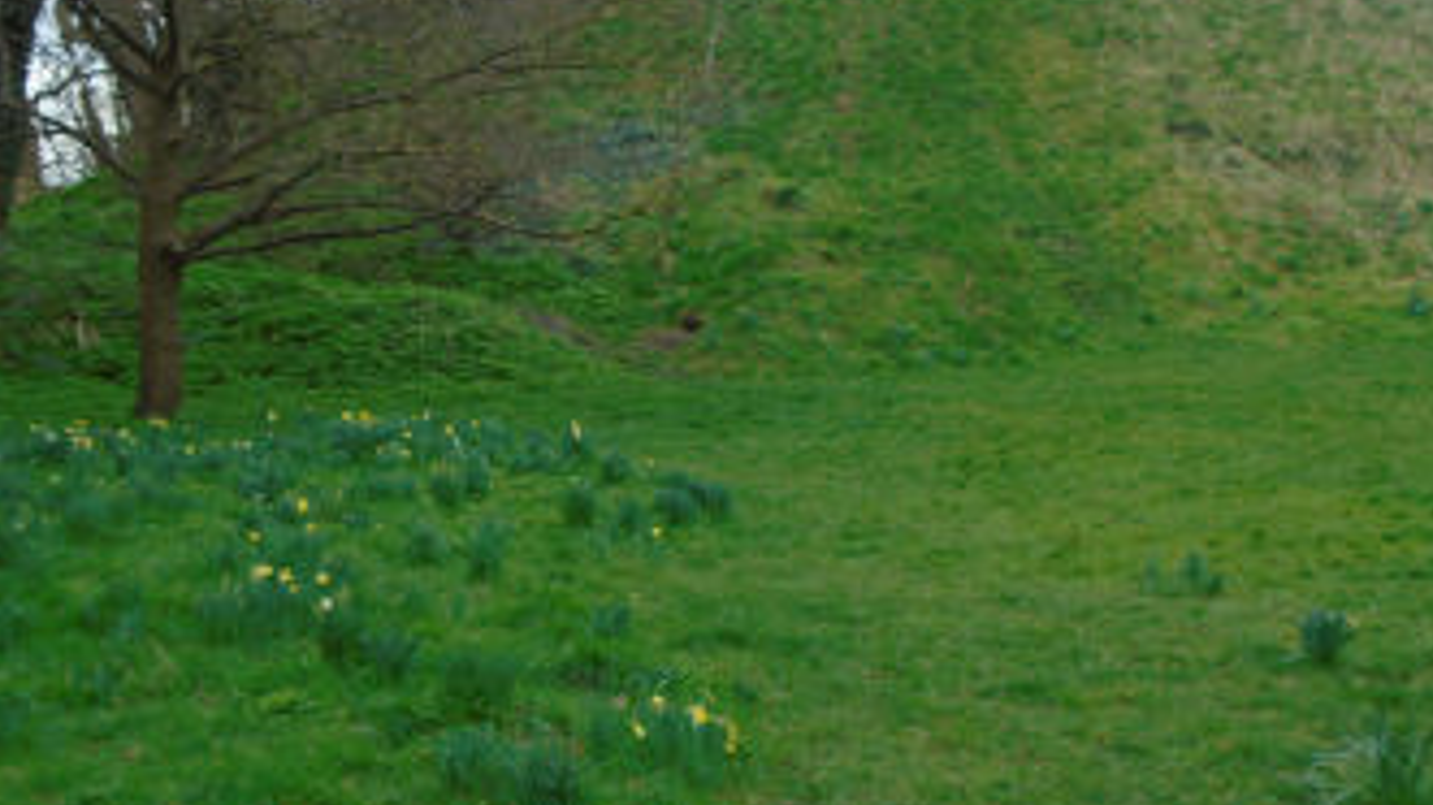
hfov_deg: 36.5
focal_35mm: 57
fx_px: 2165
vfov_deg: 21.0
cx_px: 853
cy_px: 327
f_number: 4.1
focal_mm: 7.4
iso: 100
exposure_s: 1/80
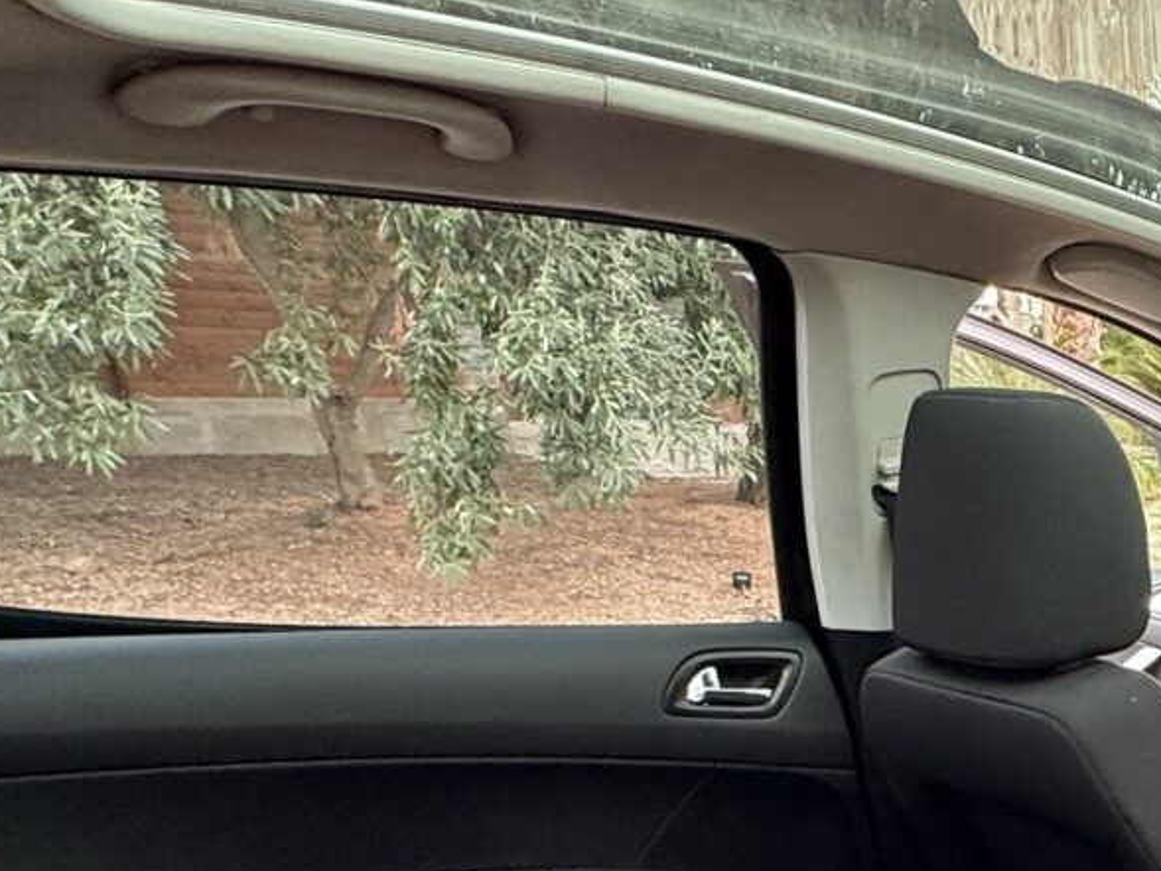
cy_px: 800
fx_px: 1275
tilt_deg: -17.9
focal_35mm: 38
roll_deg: -0.6
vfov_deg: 35.3
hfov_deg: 39.4
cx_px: 1297
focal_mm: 2.22
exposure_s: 1/64
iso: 320
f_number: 2.2
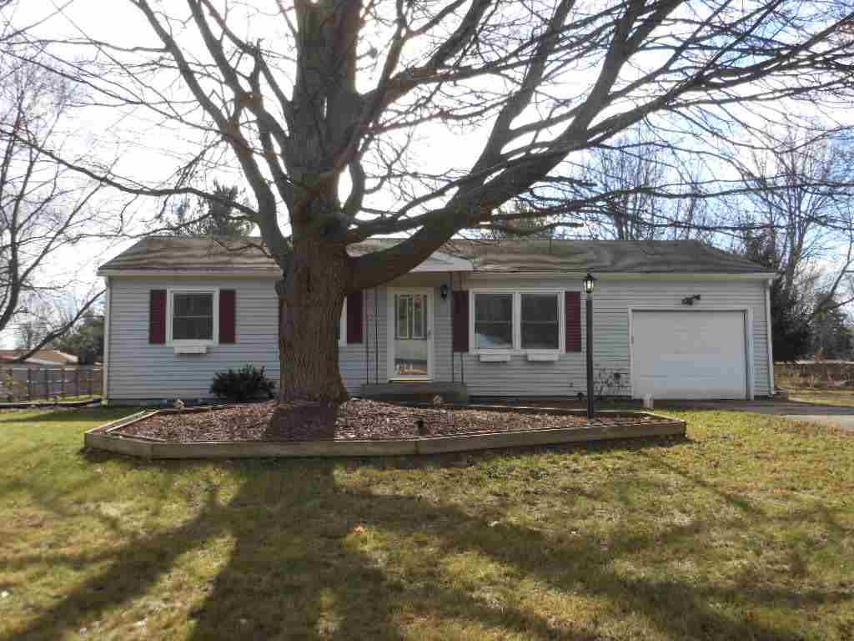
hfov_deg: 55.4
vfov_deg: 42.9
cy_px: 320
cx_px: 427
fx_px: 814
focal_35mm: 33
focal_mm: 5.9
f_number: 4
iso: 80
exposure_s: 1/320
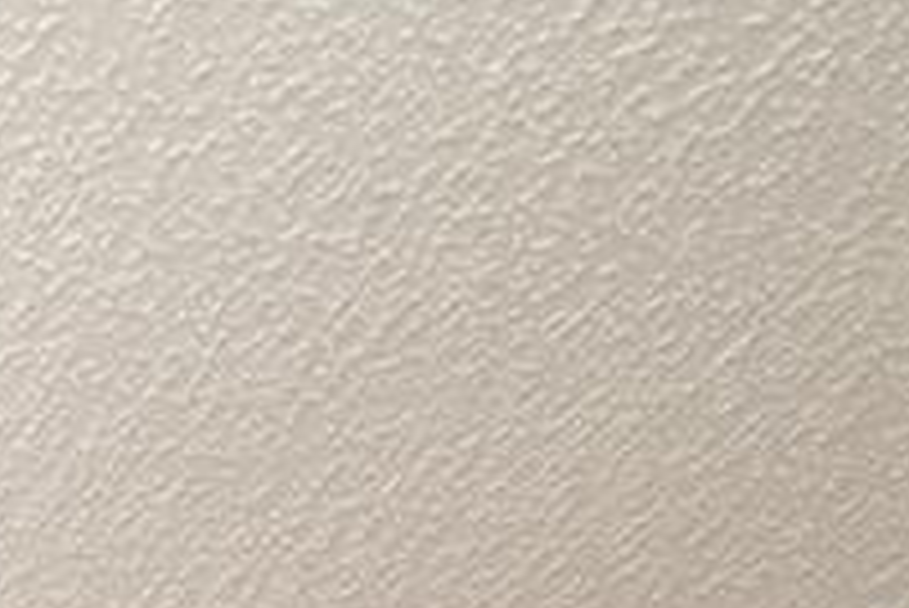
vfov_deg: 9.5
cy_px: 2058
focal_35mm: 95
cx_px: -1364
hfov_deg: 13.8
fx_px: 2400
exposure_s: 1/2.5
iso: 100
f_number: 6.3
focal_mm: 12
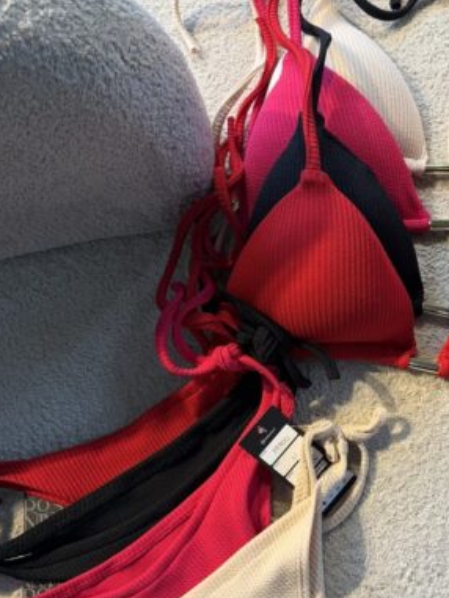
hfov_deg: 33.6
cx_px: 345
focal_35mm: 42
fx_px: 726
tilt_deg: -81.3
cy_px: 371
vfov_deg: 44.4
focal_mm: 6.76
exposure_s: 1/143
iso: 50
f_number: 1.78
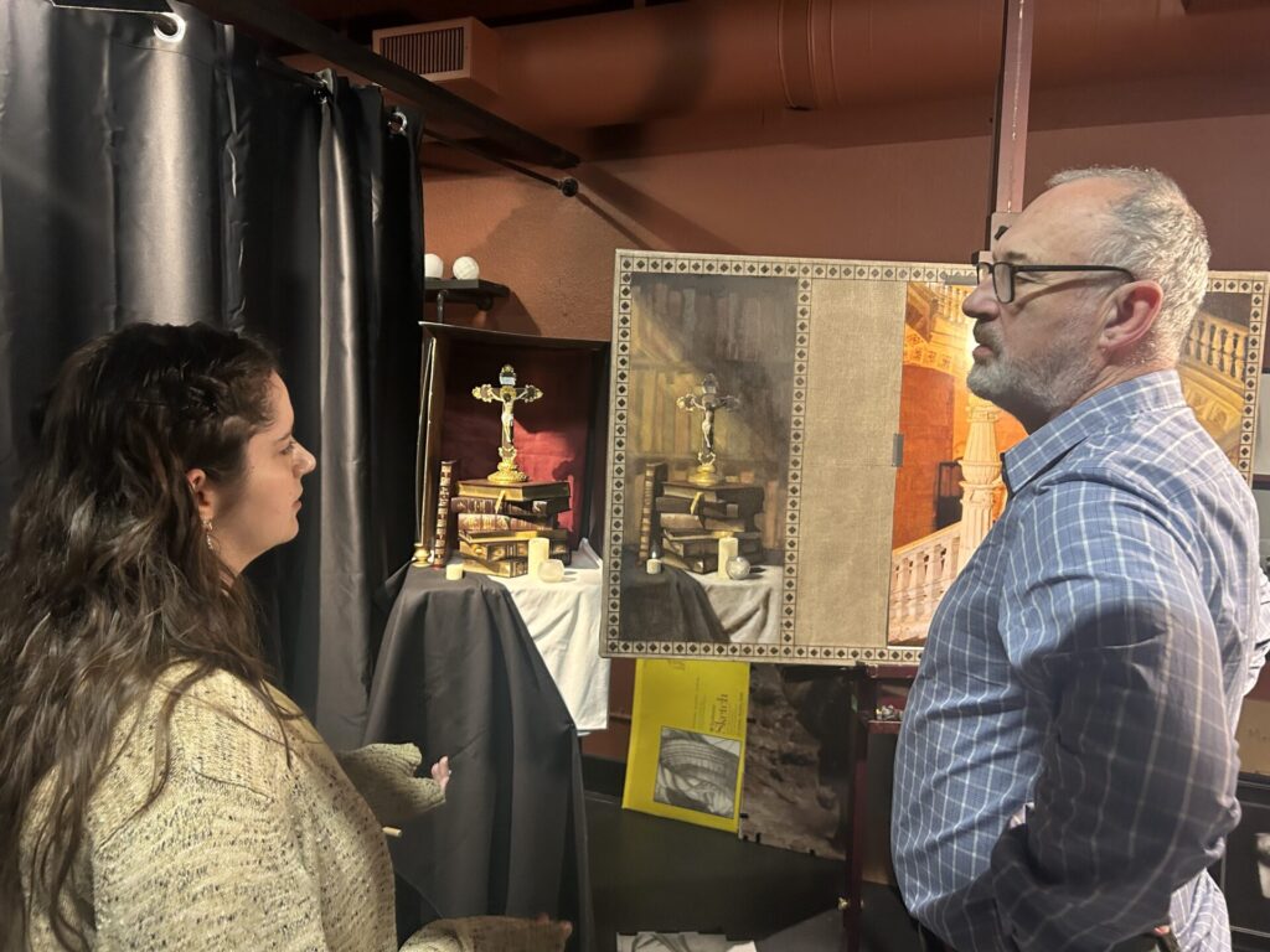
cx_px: 635
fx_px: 954
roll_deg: -3.6
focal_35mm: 26
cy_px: 476
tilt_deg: -5.2
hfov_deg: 67.3
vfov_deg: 53.1
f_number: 1.5
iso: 320
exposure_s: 1/60
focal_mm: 5.7
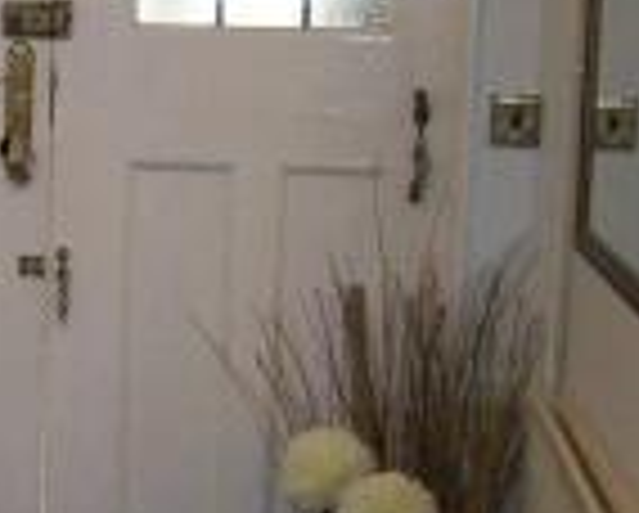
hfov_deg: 17.1
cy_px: 299
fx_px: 2045
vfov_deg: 14.3
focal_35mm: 108
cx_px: -90
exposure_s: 1/64
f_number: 2.7
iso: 200
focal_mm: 6
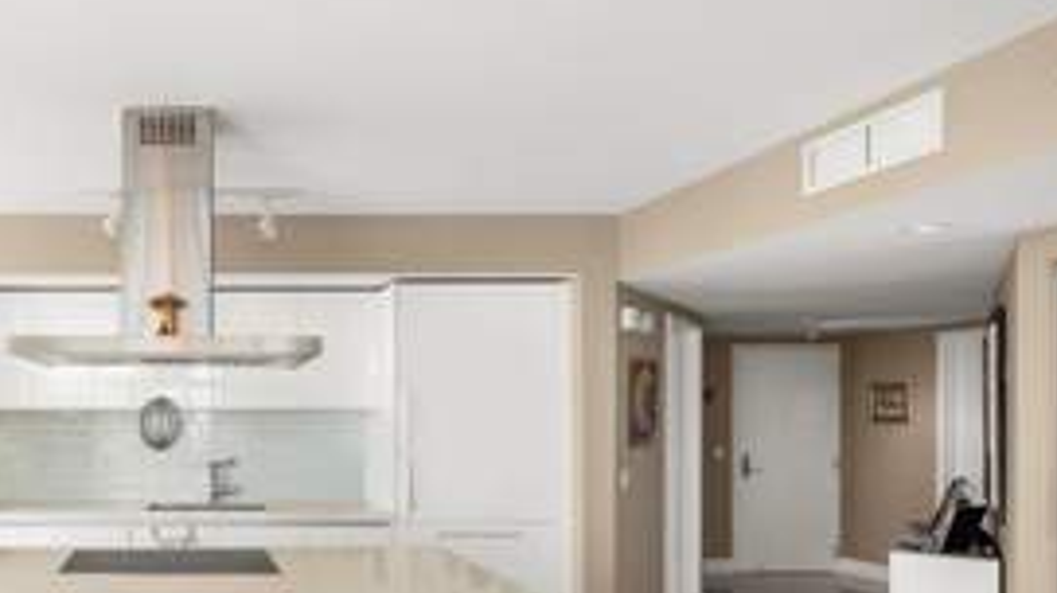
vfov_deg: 41.8
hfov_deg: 63.8
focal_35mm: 26
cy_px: 499
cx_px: 172
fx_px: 728
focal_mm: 14
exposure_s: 1/30
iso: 400
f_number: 8
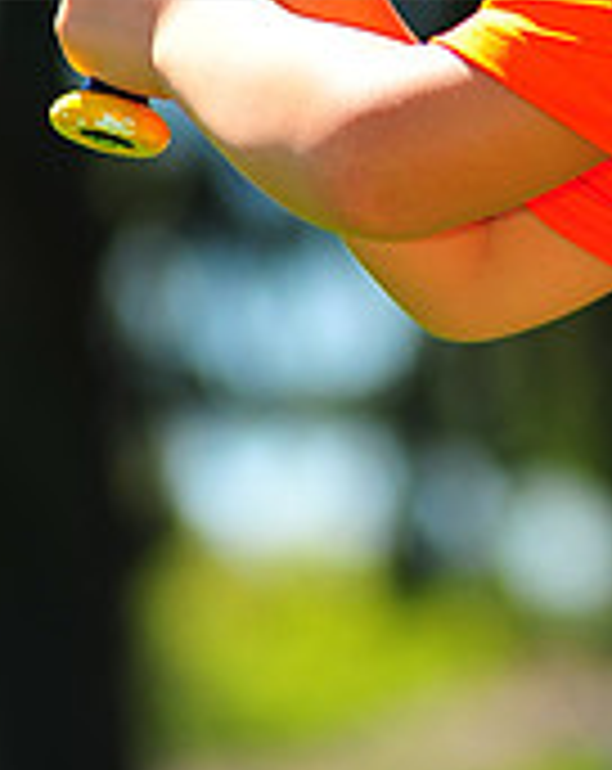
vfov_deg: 3.4
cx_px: 760
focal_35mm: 574
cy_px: -144
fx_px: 13043
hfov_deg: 2.7
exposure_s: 1/800
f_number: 4.5
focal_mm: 180
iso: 200
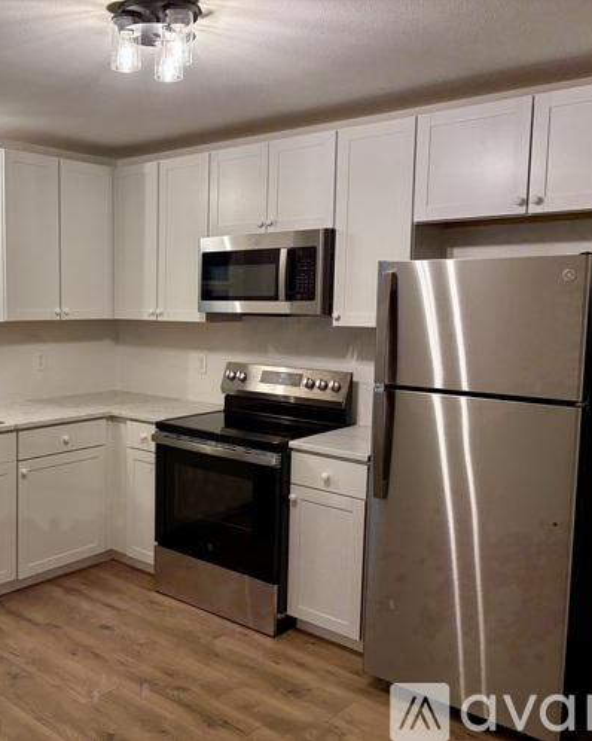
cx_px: 135
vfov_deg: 52.9
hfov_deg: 41.8
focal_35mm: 34
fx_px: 745
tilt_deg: -5.6
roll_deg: +0.3
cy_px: 370
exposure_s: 1/120
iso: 160
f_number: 1.6
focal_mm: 5.96
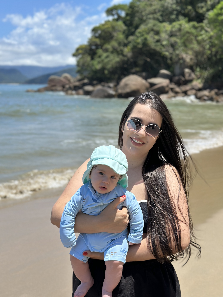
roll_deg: -0.5
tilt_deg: -8.5
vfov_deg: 39.7
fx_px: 412
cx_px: 112
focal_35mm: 48
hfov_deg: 30.3
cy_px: 148
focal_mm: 6.86
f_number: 1.78
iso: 100
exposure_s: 1/5556
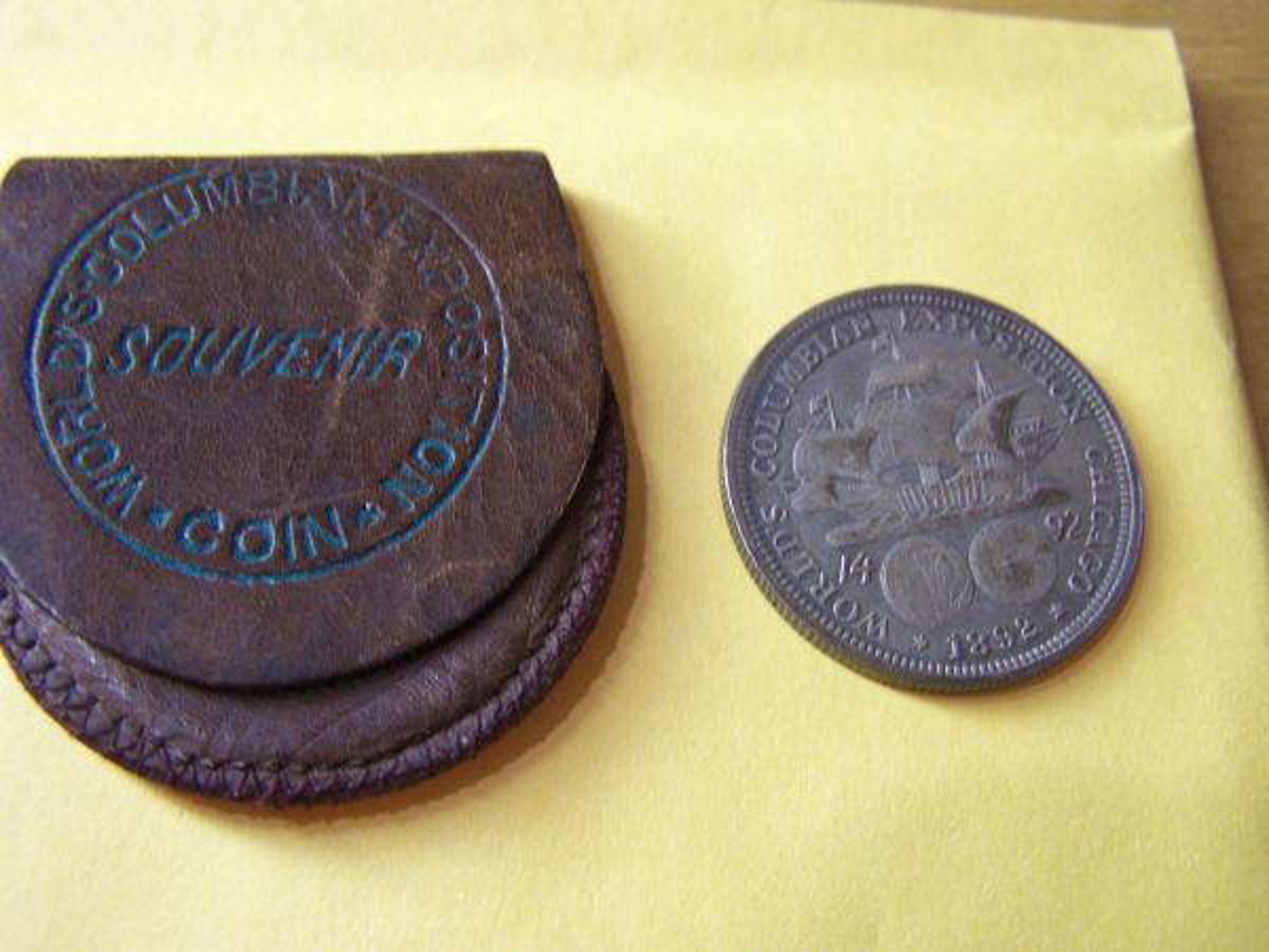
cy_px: 476
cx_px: 634
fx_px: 1393
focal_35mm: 38
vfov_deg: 37.7
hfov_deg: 49.0
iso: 160
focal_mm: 6.3
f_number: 2.8
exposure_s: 1/13
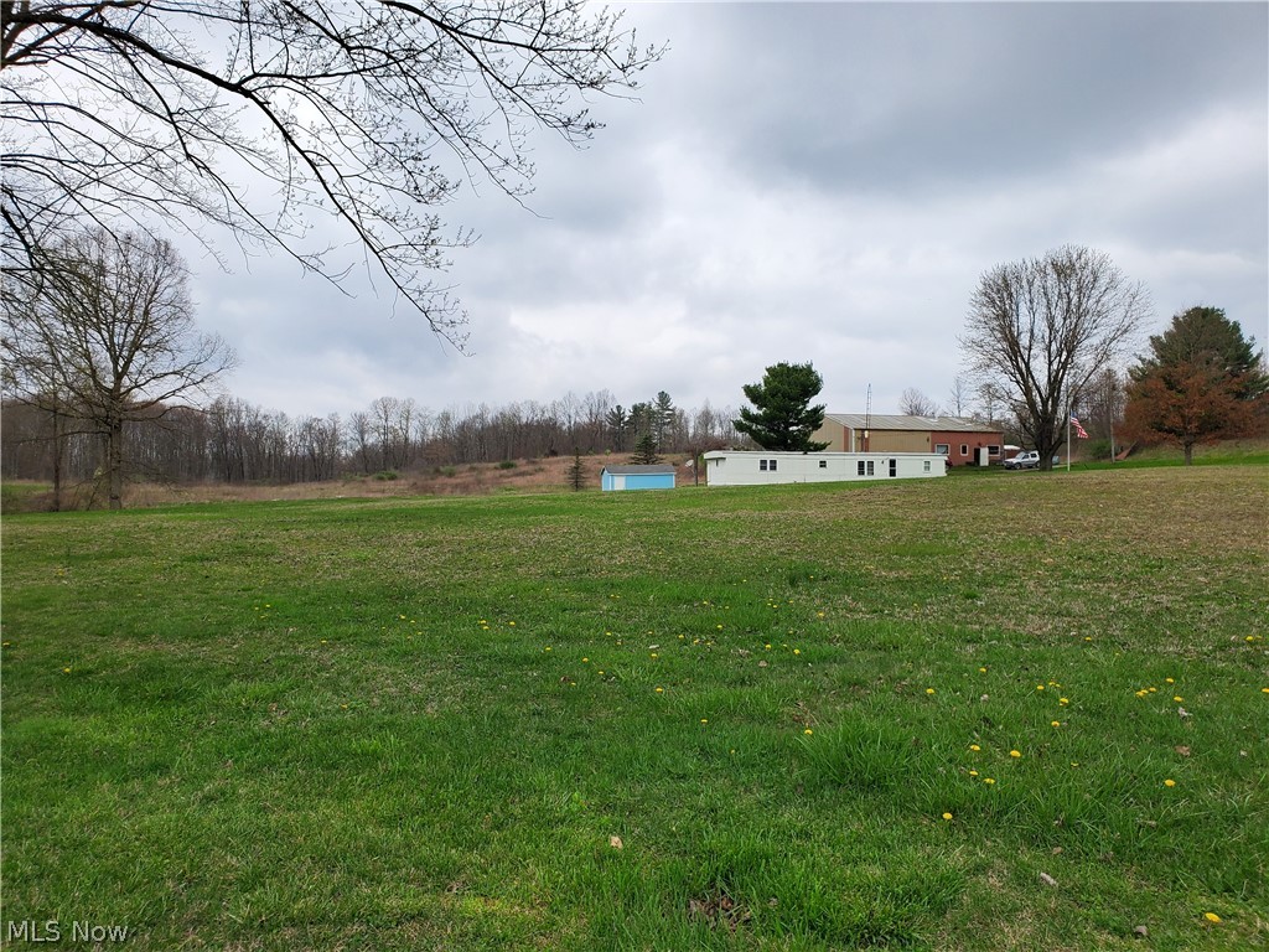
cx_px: 634
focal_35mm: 26
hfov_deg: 67.3
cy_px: 476
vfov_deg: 53.1
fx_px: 953
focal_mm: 4.3
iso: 50
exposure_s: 1/1350
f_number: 2.4
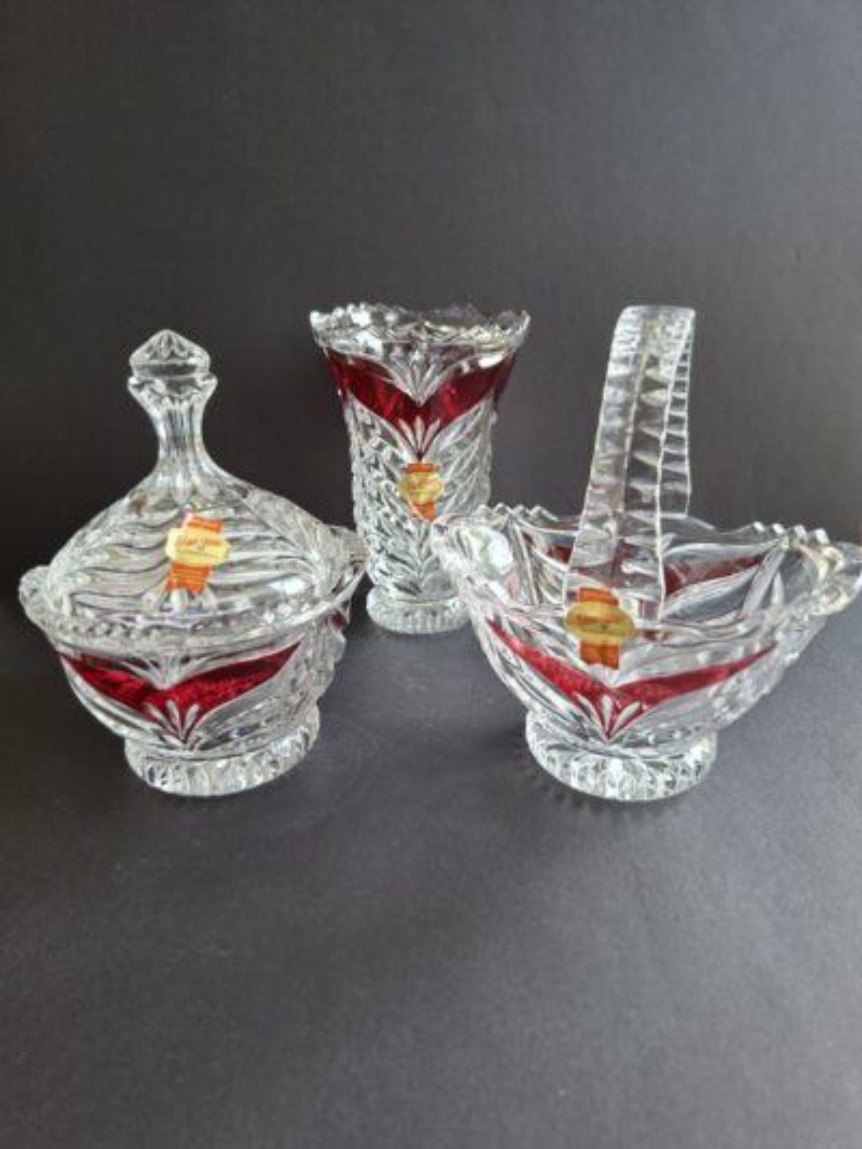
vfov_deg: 73.9
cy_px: 574
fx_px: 763
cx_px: 431
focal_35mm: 23
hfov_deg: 58.9
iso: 160
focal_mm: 5.54
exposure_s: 1/100
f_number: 1.8
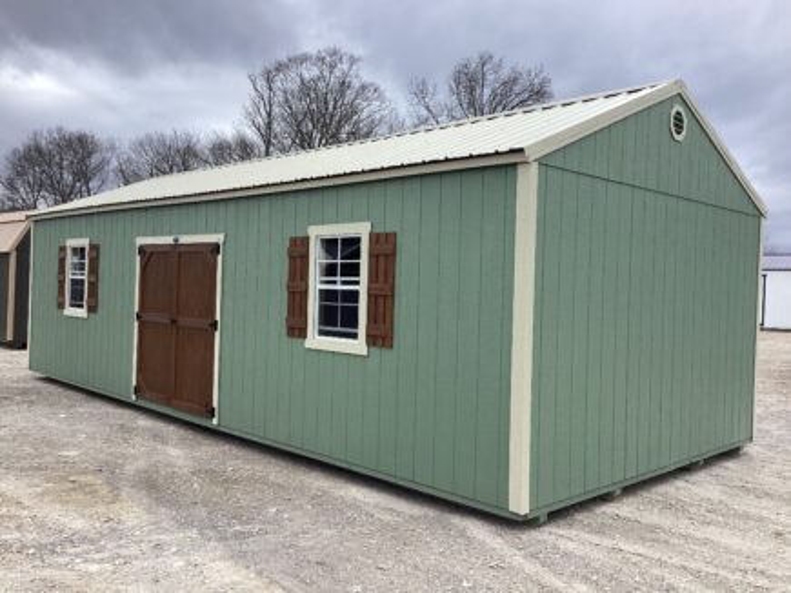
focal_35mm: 31
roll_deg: -3.3
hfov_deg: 58.4
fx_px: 708
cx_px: 396
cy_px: 296
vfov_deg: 45.4
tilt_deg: -0.8
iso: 25
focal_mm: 3.3
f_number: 2.4
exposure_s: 1/570
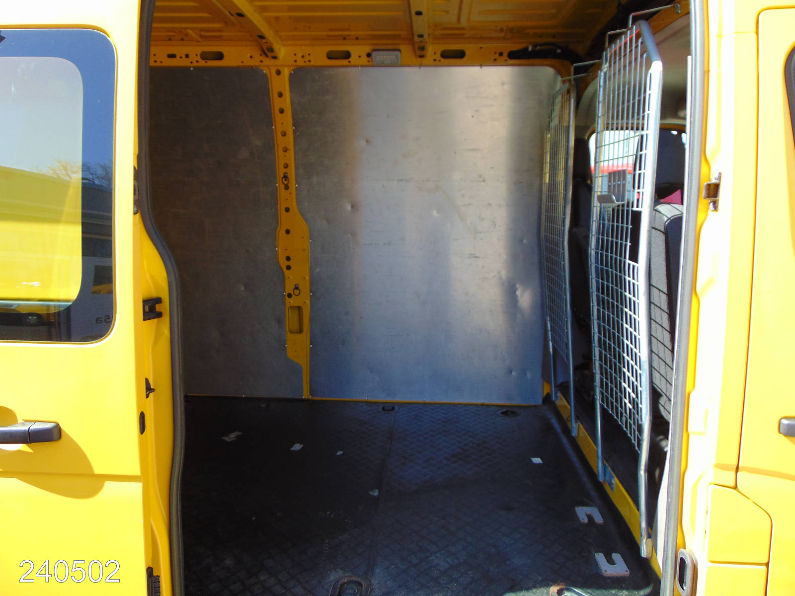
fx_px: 574
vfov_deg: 54.9
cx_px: 398
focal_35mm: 25
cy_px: 298
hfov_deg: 69.4
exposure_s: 1/250
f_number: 3
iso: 80
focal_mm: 4.5
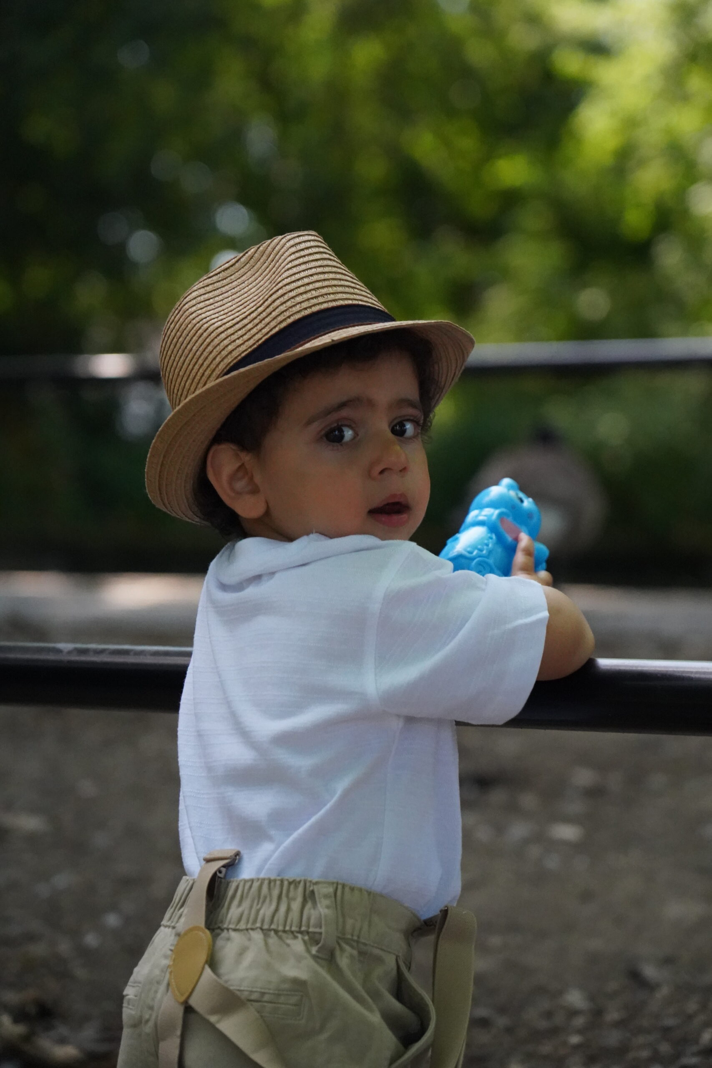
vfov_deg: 19.5
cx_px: 356
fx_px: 3114
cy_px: 534
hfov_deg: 13.0
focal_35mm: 105
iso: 12800
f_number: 4
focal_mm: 105
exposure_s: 1/400
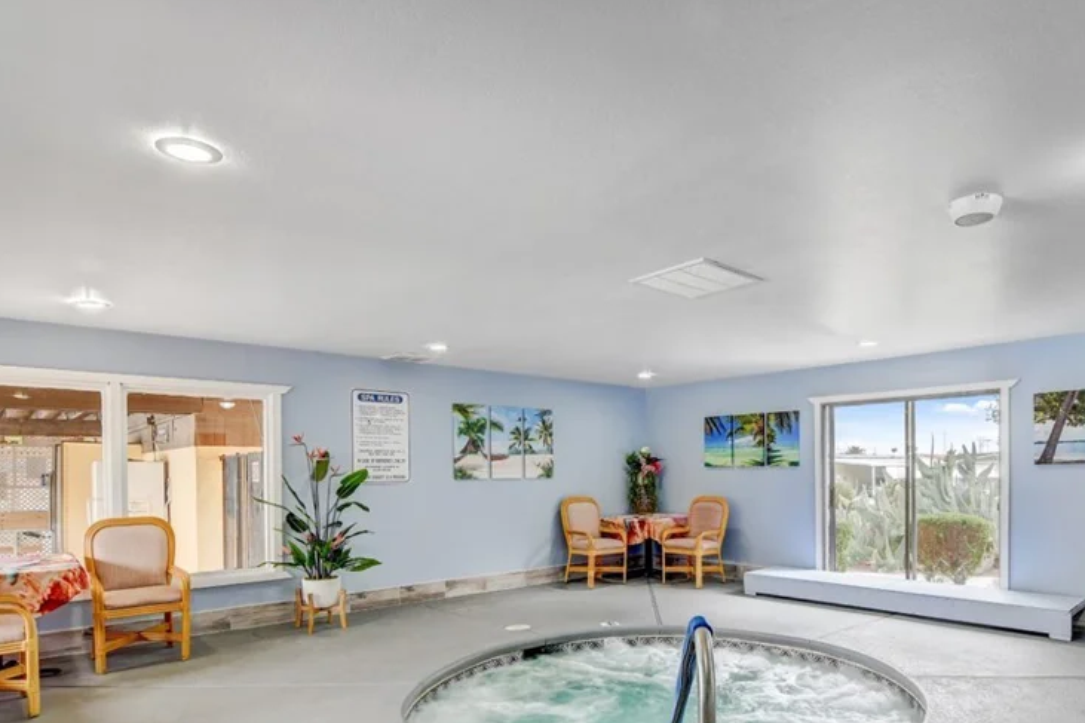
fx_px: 633
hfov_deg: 80.5
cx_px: 640
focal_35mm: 21
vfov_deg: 58.2
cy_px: 478
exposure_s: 1/10
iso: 640
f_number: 9
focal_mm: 10
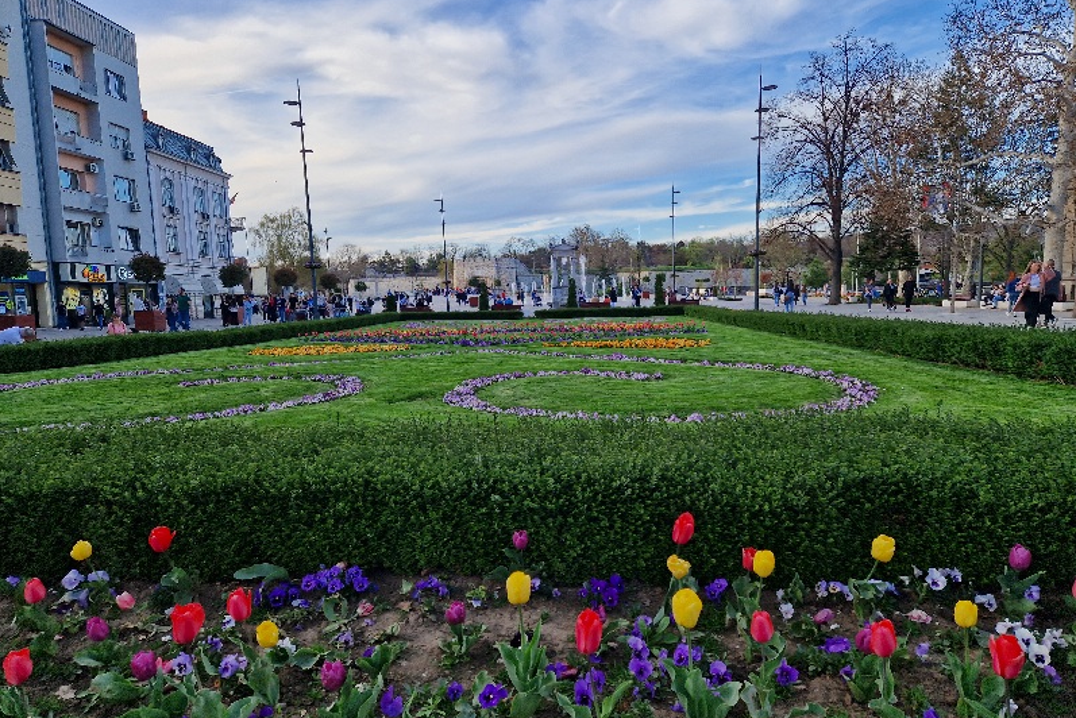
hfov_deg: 73.7
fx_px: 718
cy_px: 352
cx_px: 537
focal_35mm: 24
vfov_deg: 53.2
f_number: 1.8
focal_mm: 5.4
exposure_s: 1/625
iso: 50
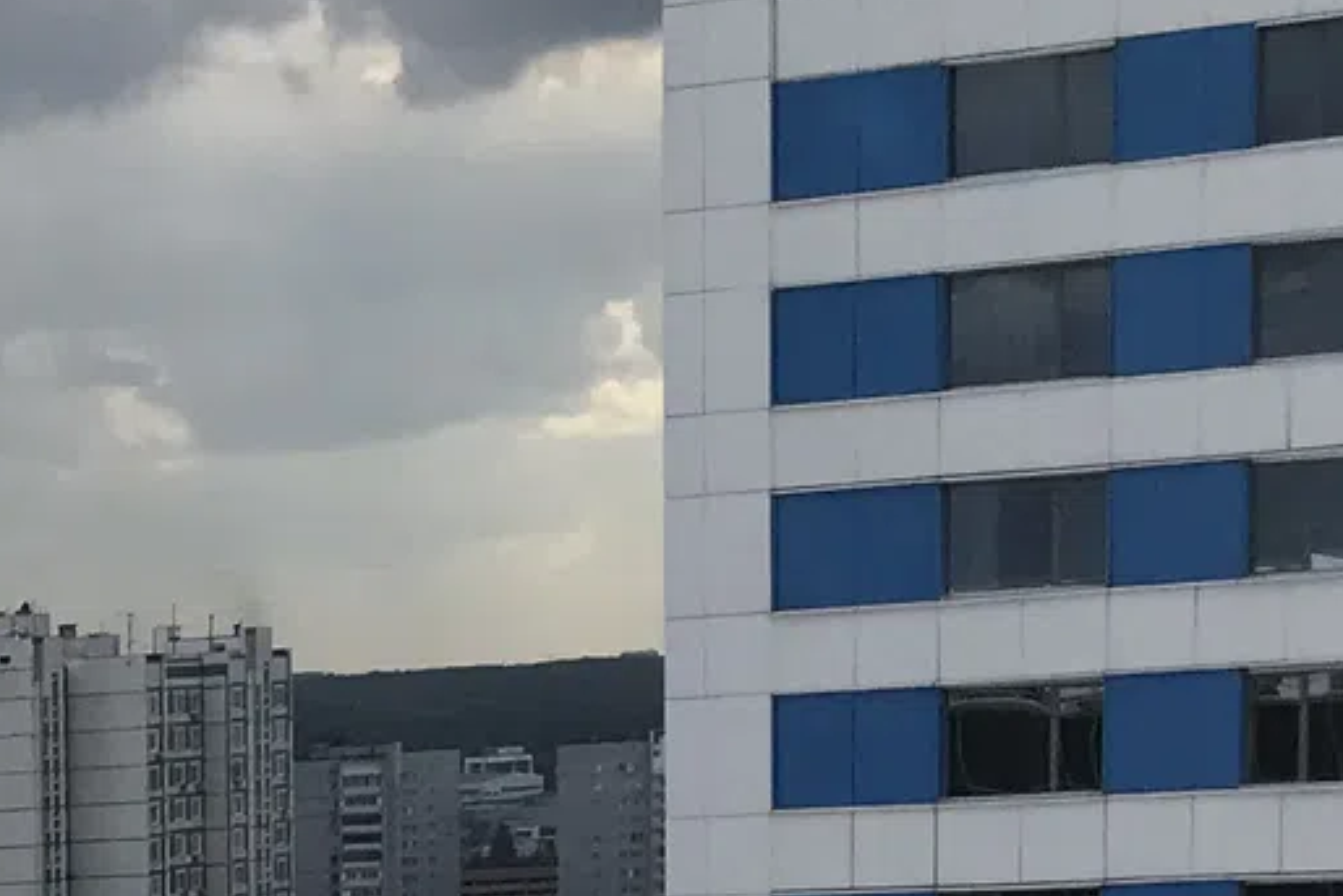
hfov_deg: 13.7
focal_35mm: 136
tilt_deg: -7.6
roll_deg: +3.5
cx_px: -988
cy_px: 1661
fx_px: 5075
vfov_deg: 9.6
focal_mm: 3.99
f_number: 1.8
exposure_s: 1/3425
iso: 20
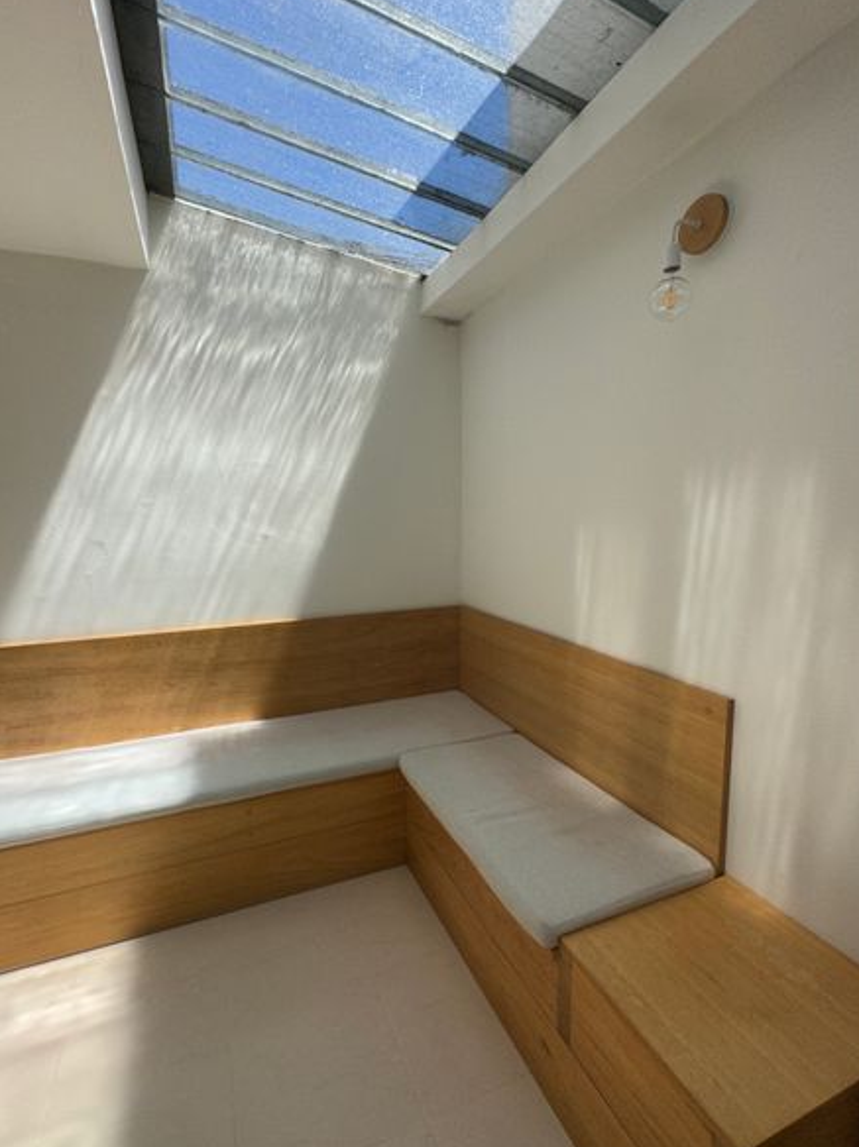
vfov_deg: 94.5
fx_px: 530
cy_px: 567
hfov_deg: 77.9
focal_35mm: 16
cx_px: 395
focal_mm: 2.22
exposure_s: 1/972
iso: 50
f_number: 2.2
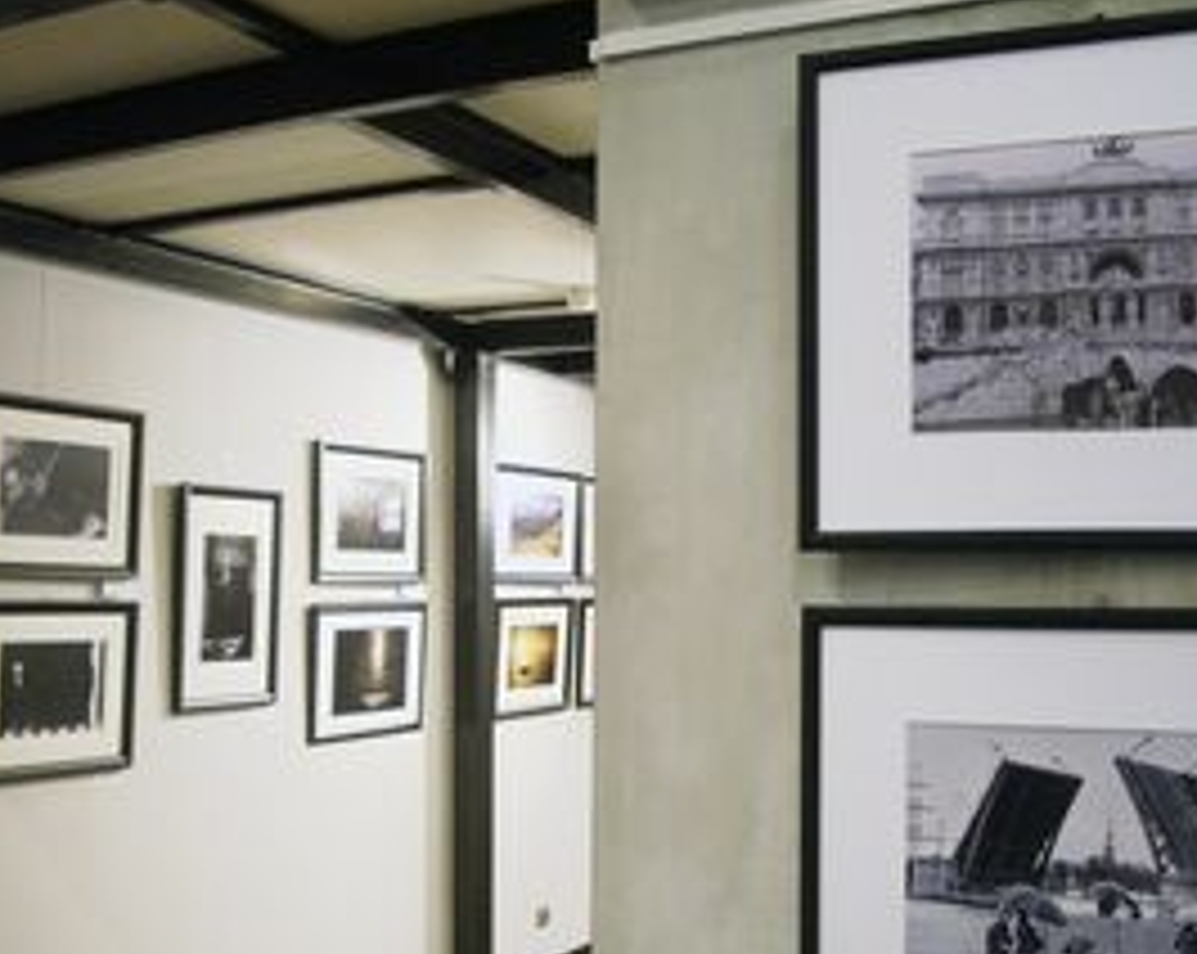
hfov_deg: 41.2
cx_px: 594
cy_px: 572
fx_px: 1592
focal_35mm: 45
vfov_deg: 33.3
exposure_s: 1/30
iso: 160
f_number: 2.6
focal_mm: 5.8
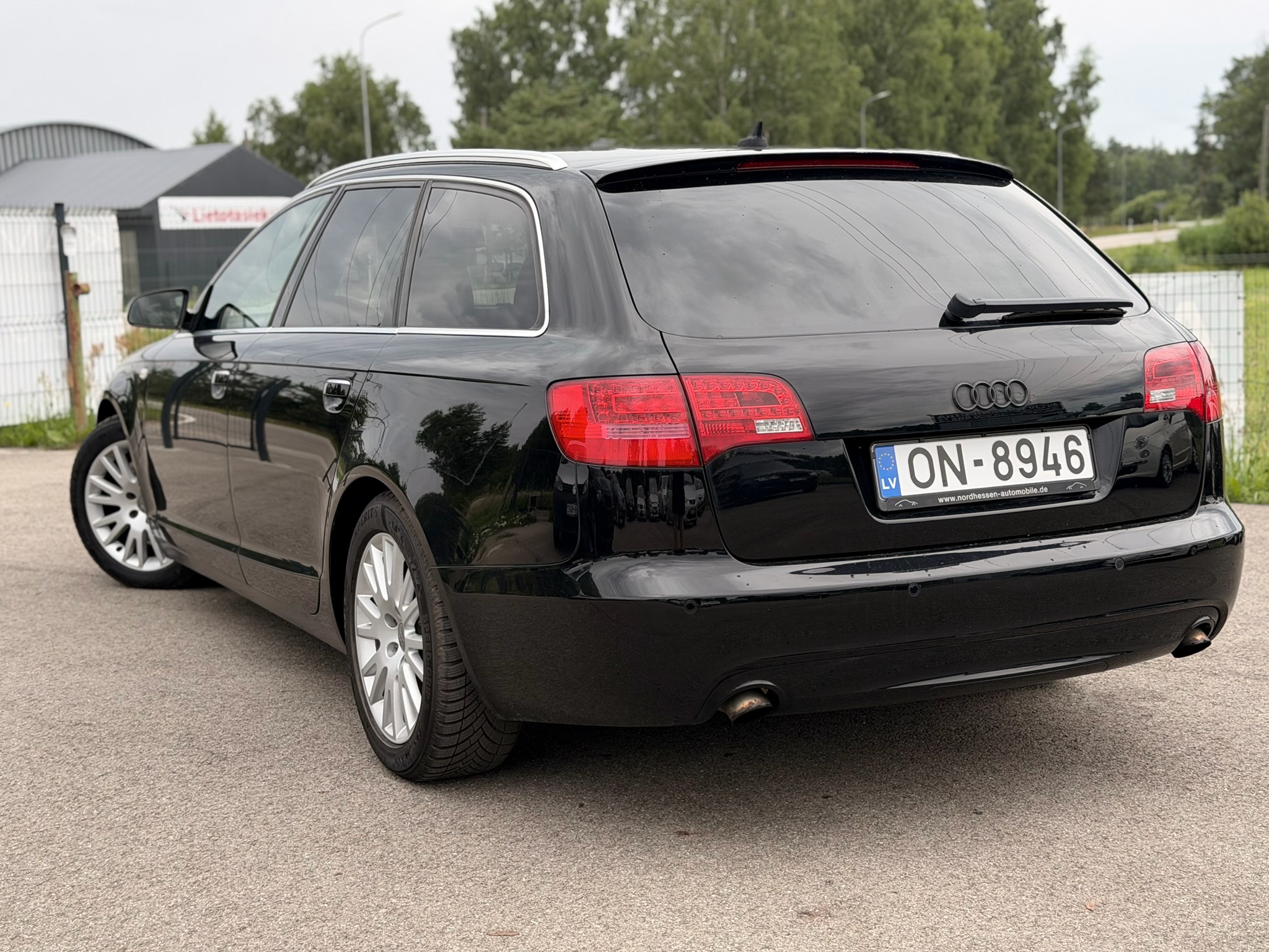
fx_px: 1760
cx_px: 634
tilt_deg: -7.3
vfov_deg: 30.3
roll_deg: +1.6
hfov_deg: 39.7
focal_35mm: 48
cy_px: 476
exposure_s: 1/975
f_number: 1.78
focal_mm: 6.76
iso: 64
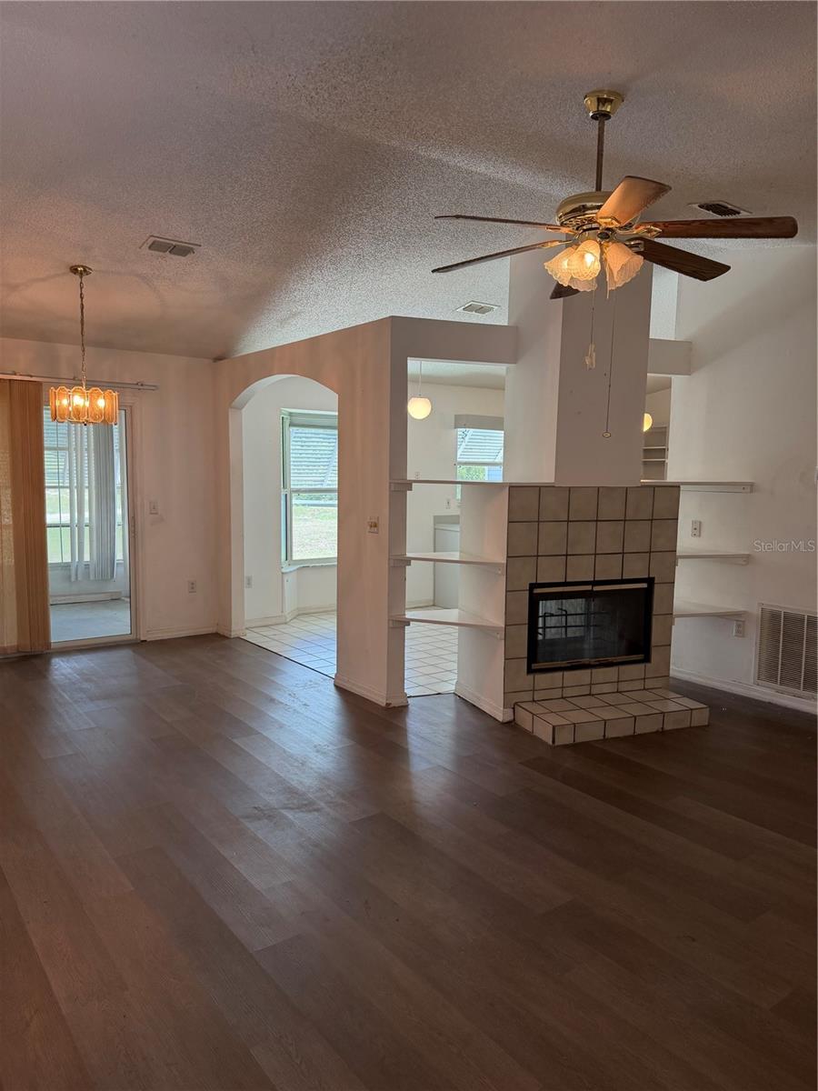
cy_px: 546
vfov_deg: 71.6
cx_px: 409
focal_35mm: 24
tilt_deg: -5.2
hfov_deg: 56.8
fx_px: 756
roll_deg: -2.2
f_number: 1.78
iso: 200
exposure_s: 1/120
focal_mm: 6.76
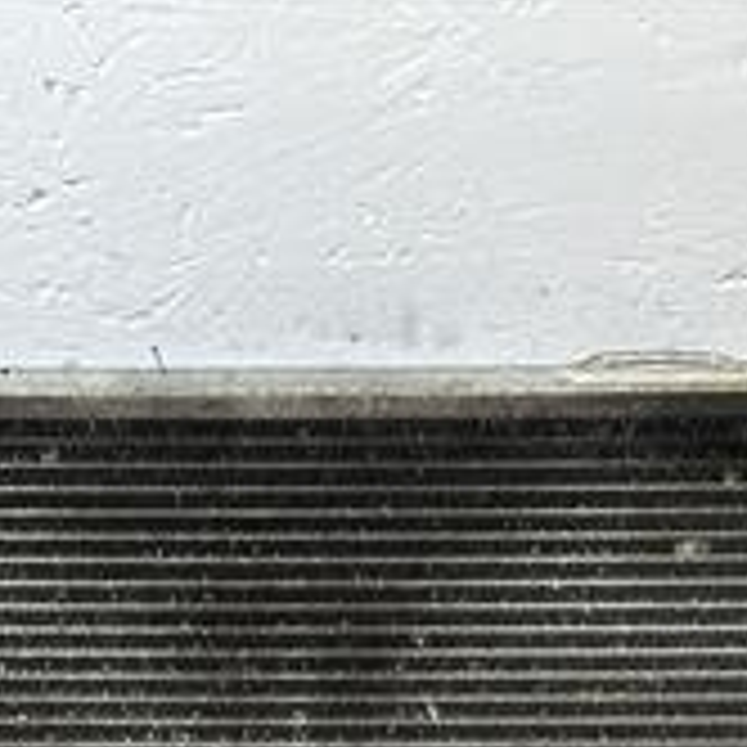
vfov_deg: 10.4
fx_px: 4004
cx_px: 351
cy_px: 1066
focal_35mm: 164
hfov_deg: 10.7
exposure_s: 1/33
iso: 200
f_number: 1.78
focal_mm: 6.86
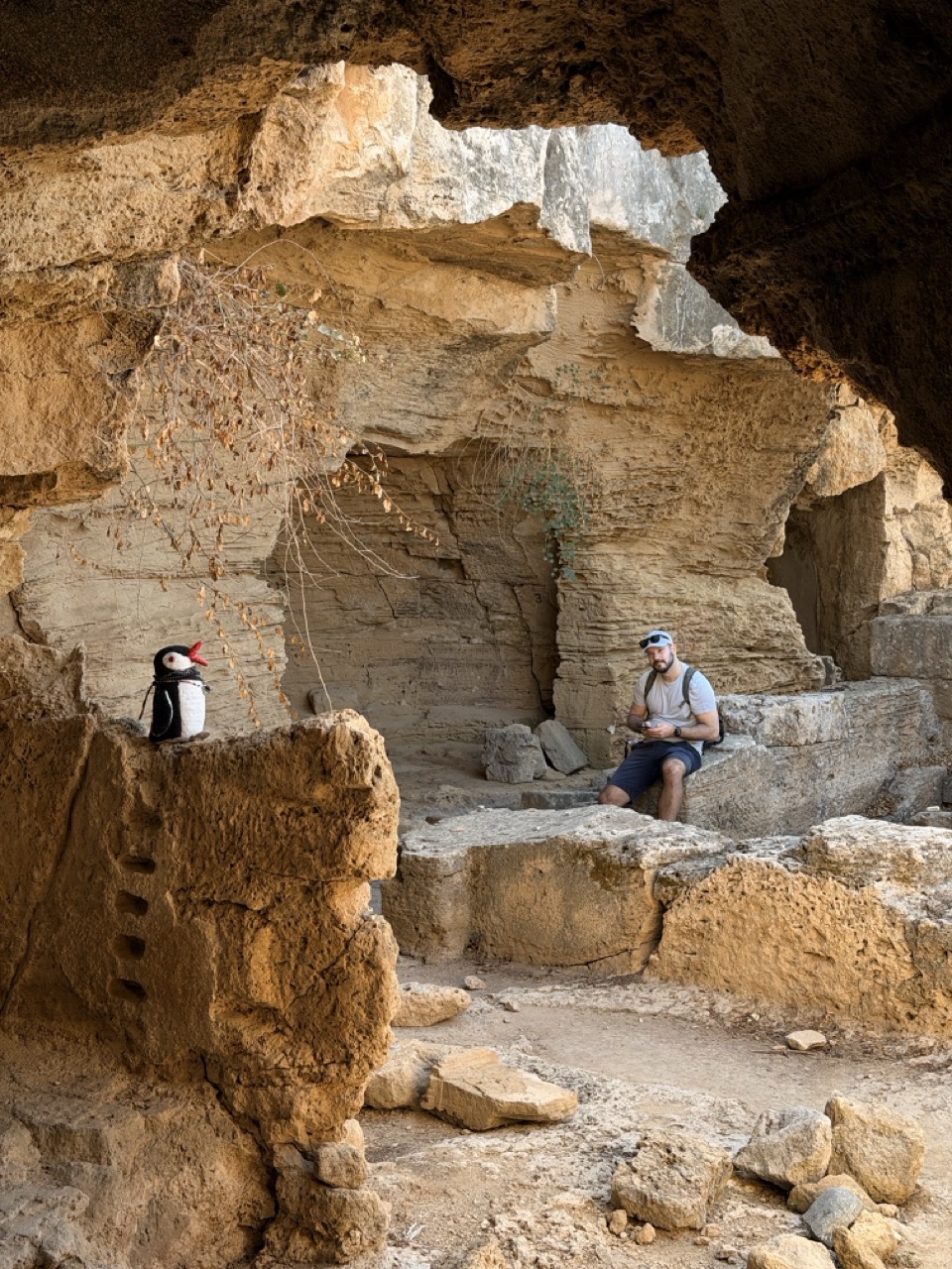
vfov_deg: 39.7
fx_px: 1760
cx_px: 476
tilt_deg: -3.6
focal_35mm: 48
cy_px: 634
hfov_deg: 30.3
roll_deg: -0.7
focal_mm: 6.76
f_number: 1.78
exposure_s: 1/304
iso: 64
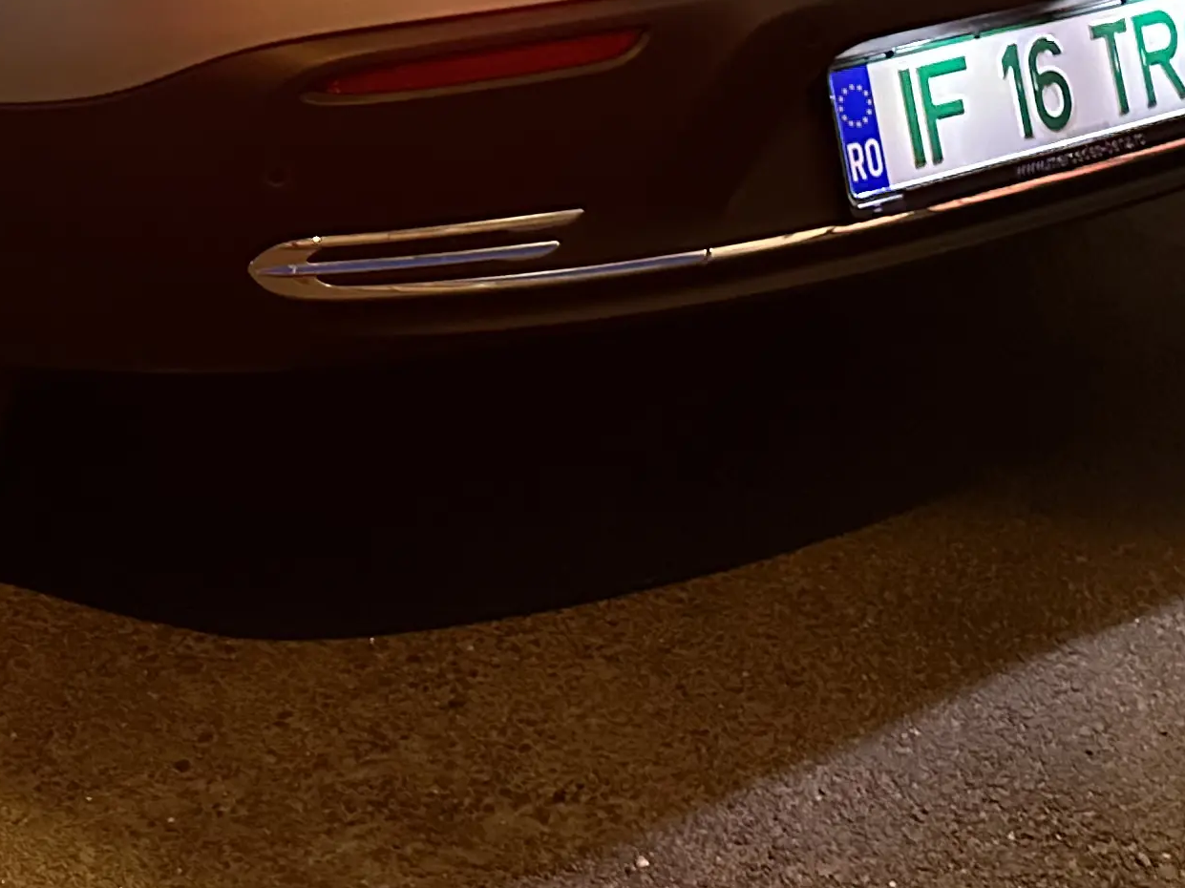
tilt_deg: -7.2
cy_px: -260
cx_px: 341
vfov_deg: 17.7
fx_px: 2669
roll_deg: +0.0
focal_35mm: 78
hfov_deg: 24.8
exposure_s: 1/30
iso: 800
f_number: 1.78
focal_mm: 6.86
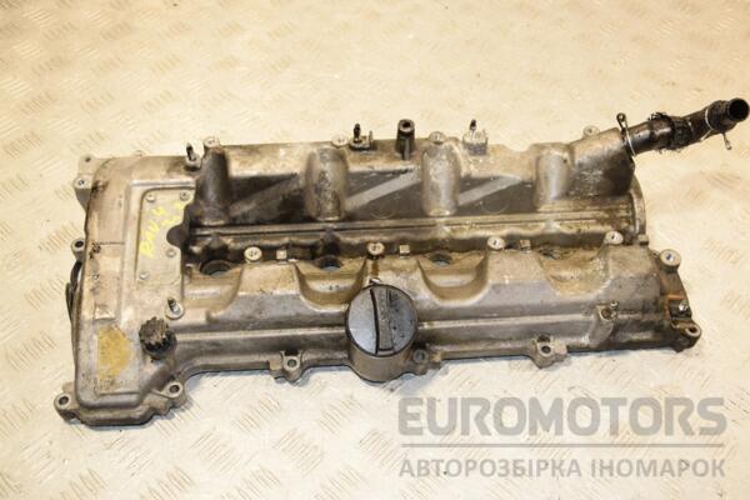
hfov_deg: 49.6
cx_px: 375
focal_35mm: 39
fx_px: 812
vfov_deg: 34.2
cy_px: 250
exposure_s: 1/200
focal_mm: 26
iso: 800
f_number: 6.3
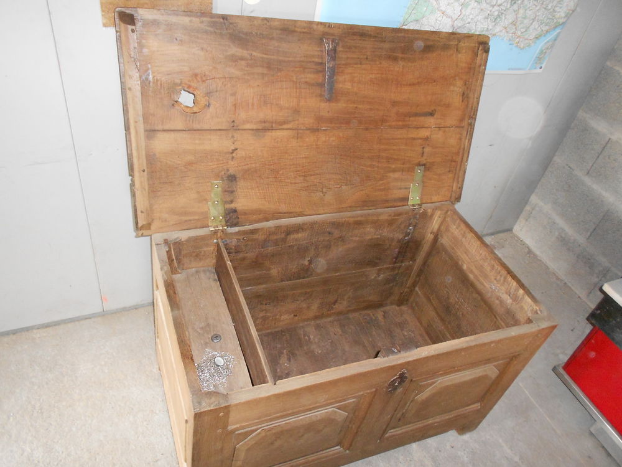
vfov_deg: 53.1
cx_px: 311
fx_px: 467
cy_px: 234
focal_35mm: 26
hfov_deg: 67.3
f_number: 3.2
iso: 400
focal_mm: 4.6
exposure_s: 1/25
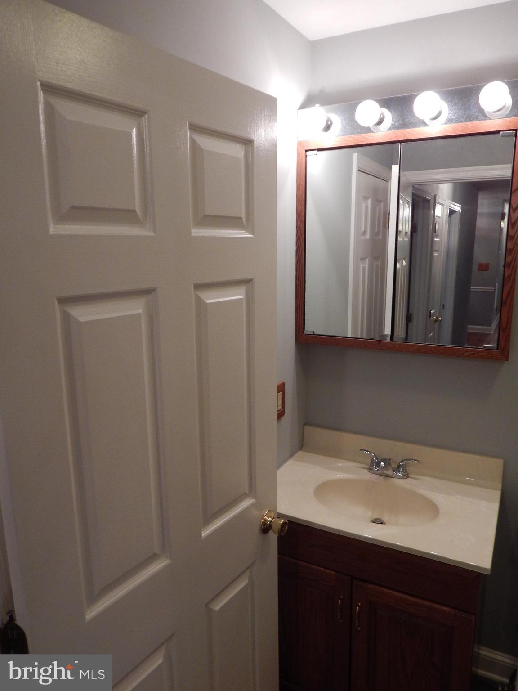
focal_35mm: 25
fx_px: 499
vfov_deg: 69.4
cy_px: 346
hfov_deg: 54.9
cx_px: 259
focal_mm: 4.5
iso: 220
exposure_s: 1/30
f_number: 3.1
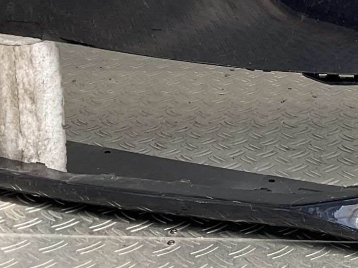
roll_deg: -1.6
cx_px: 303
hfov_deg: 19.0
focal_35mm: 102
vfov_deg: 14.0
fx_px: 1055
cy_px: -78
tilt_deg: -11.0
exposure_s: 1/300
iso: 16
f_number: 1.8
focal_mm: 3
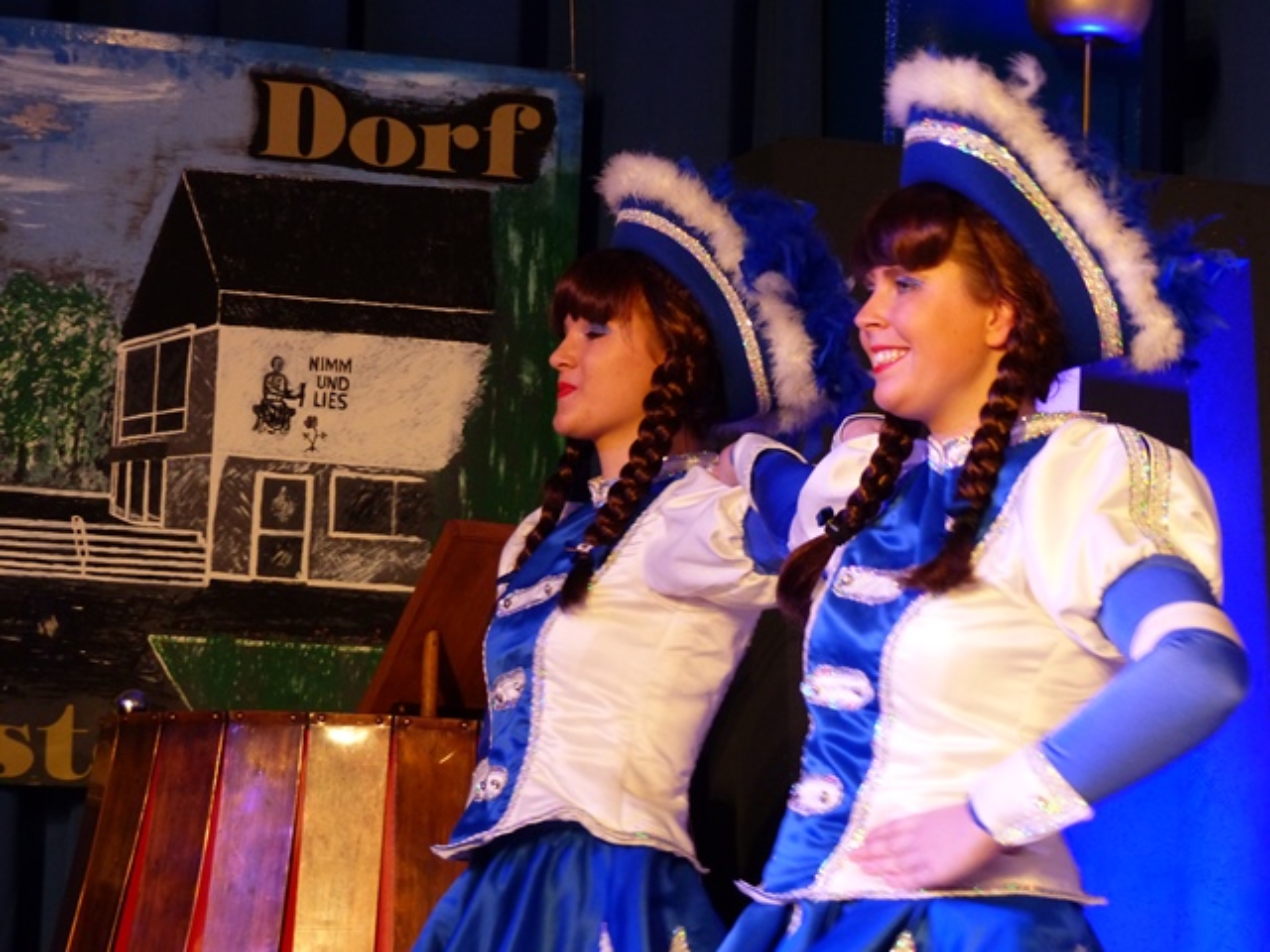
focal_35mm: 147
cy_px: 476
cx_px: 635
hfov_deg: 13.4
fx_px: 5393
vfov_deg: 10.1
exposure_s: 1/60
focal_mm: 26.5
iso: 400
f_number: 2.8
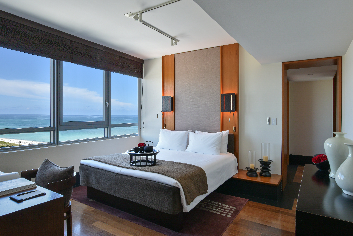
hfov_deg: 78.6
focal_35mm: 22
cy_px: 118
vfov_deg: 57.3
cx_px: 176
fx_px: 216
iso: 64
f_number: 16
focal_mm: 22
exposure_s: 1.6
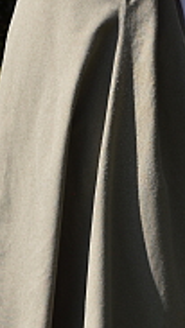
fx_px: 3469
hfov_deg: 3.0
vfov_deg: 5.4
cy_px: 12
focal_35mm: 398
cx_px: 507
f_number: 5
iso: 100
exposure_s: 1/800
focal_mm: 58
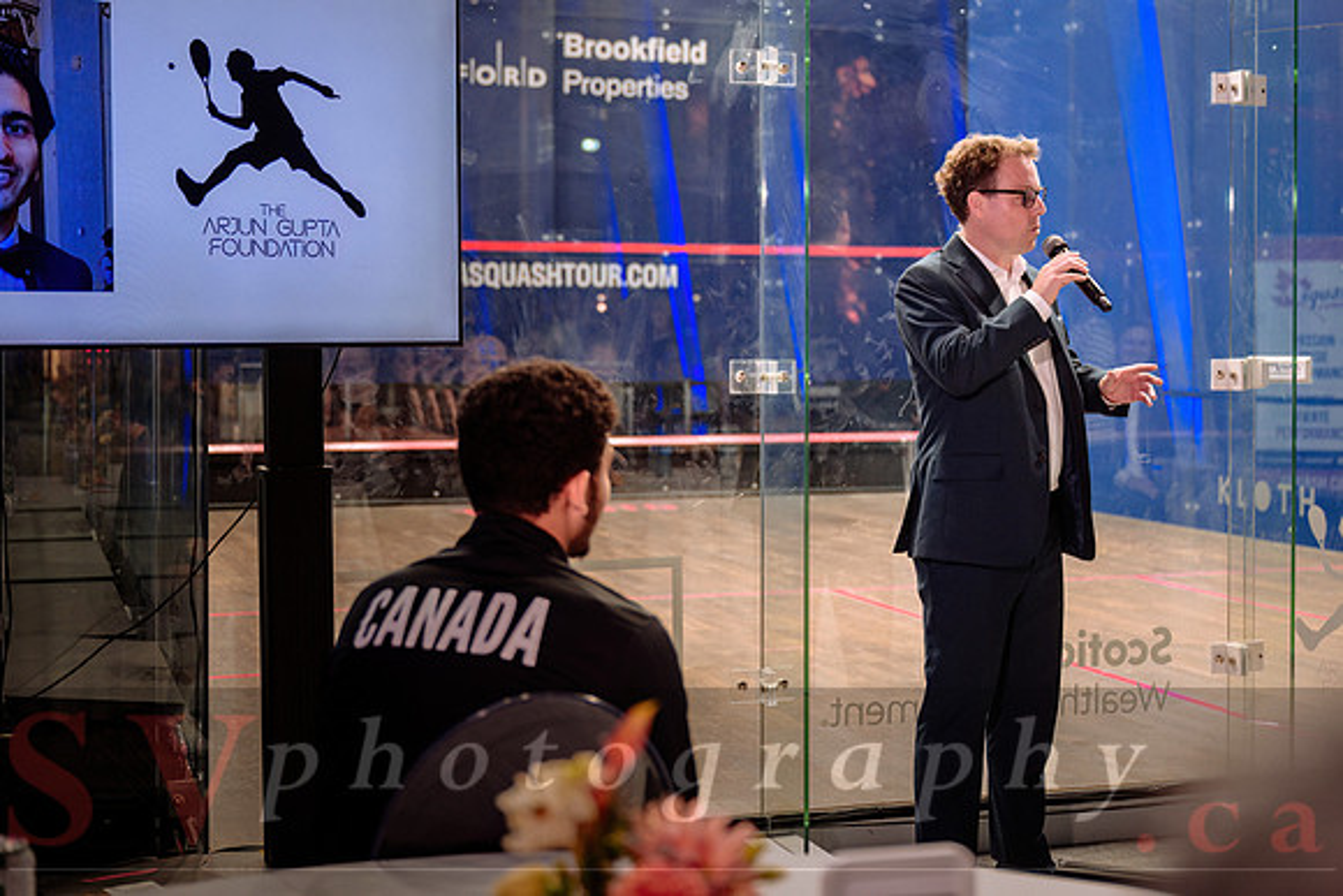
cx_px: 780
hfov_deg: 35.7
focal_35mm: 56
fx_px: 2080
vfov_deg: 24.3
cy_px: 376
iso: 800
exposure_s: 1/125
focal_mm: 48
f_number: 2.8
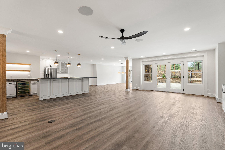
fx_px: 101
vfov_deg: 73.4
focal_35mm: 16
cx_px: 112
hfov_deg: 96.4
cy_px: 75
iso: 500
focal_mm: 16.1
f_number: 8
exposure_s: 1/6
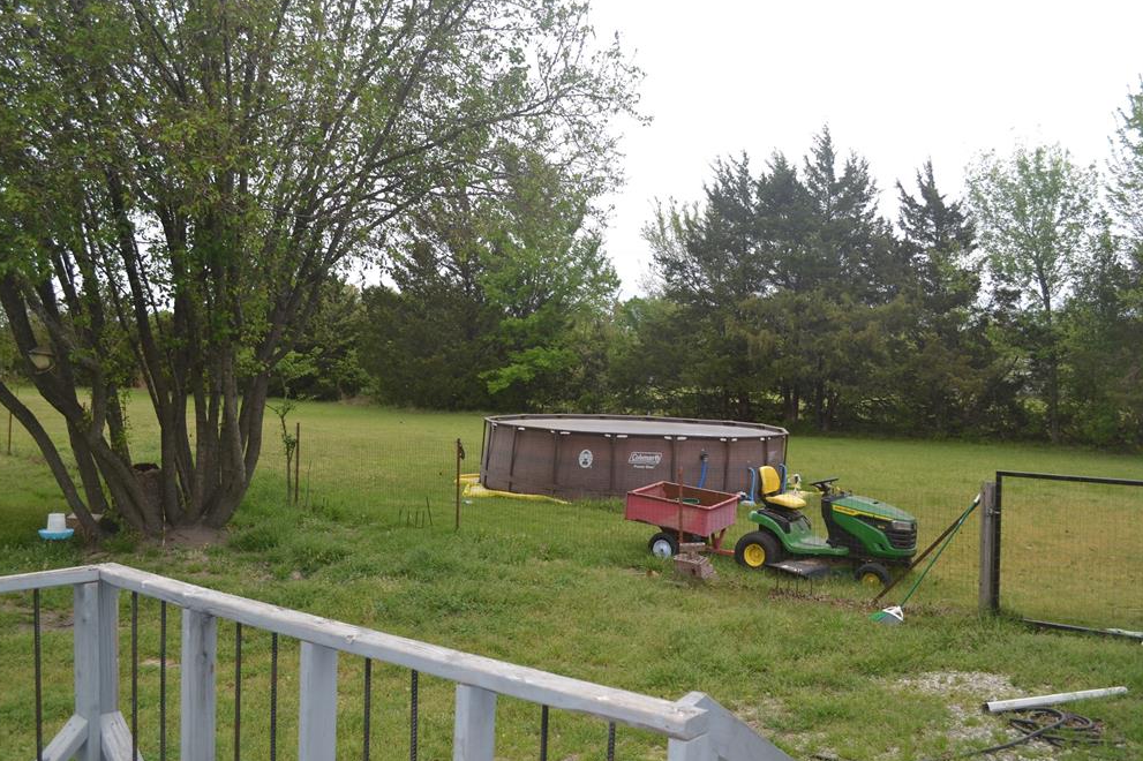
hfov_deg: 60.3
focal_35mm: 31
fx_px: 984
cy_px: 383
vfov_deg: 42.3
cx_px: 572
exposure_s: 1/200
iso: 100
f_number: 5
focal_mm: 20
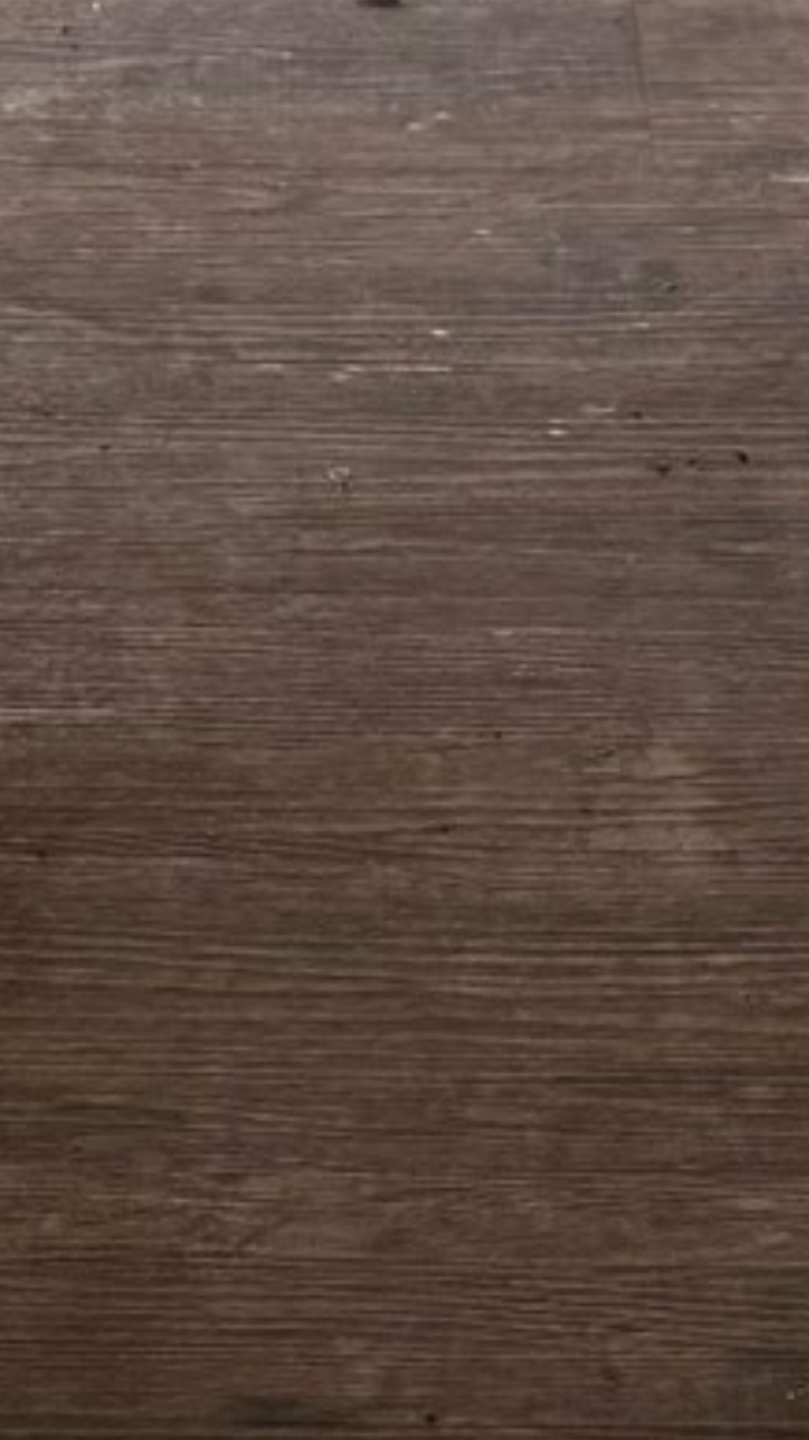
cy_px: -1837
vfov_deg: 12.7
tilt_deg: -7.1
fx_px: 5267
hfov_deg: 8.8
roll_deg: +0.6
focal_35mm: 138
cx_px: 85
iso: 64
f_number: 1.78
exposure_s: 1/121
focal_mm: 6.76
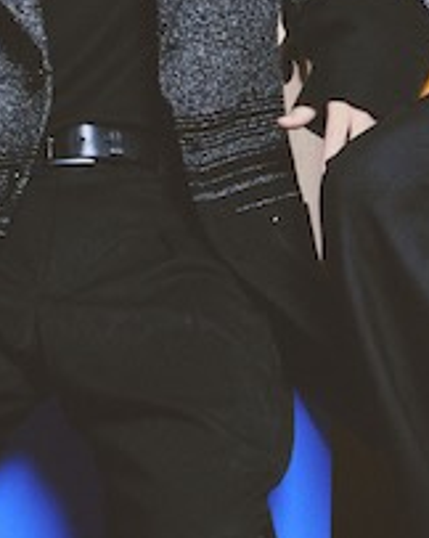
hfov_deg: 3.7
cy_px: 118
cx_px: -29
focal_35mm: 414
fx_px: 6580
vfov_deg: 4.7
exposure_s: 1/125
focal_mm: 70
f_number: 11
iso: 200
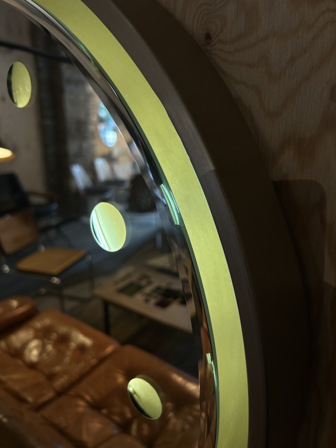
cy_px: 224
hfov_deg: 53.1
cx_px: 168
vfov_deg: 67.3
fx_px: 336
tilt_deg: -17.2
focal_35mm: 26
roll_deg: -1.4
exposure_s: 1/100
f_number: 1.5
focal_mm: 5.7
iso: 32
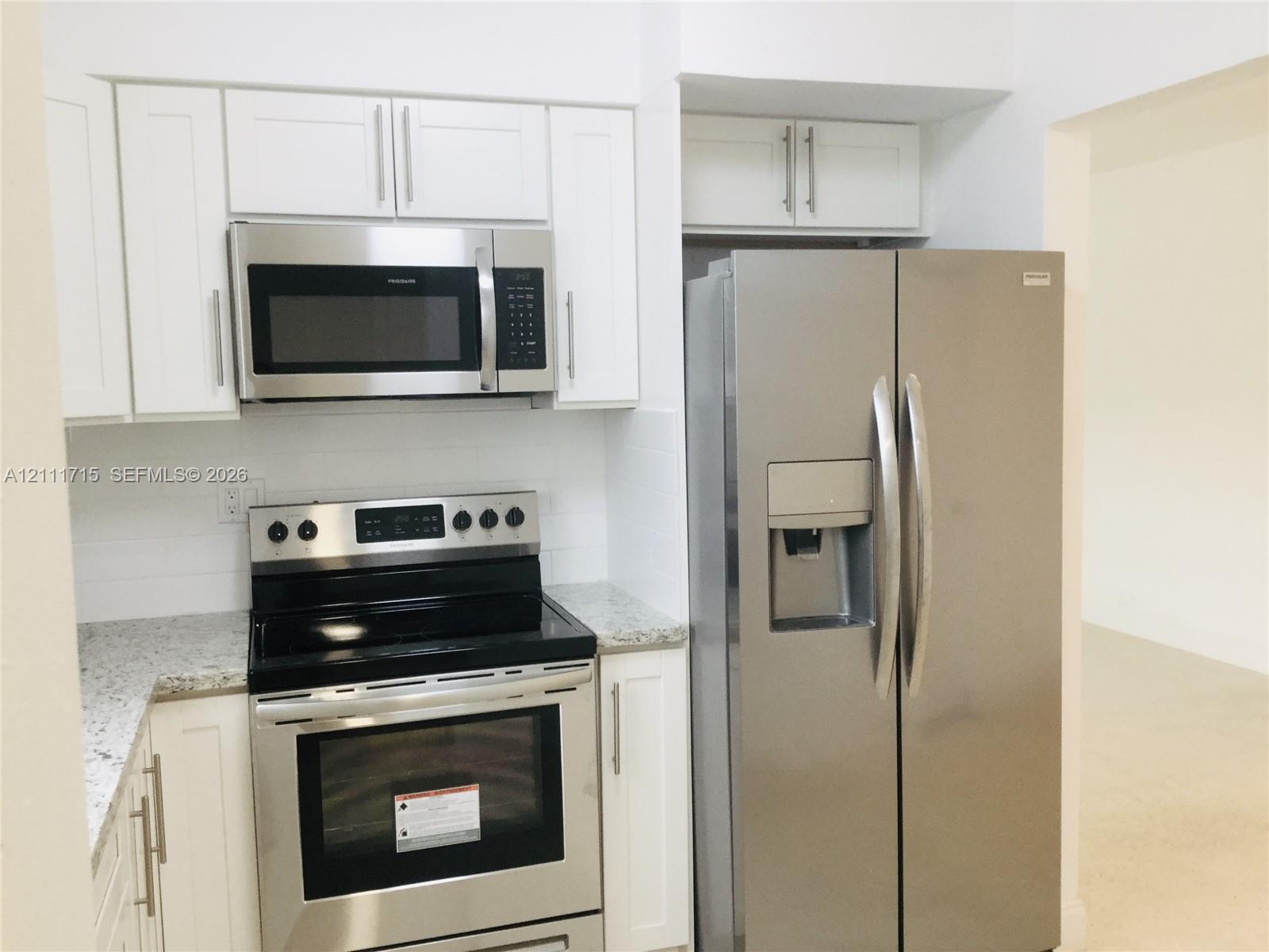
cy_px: 476
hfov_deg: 58.4
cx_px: 634
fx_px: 1136
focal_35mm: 31
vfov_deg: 45.4
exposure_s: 1/30
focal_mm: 3.3
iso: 50
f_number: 2.4
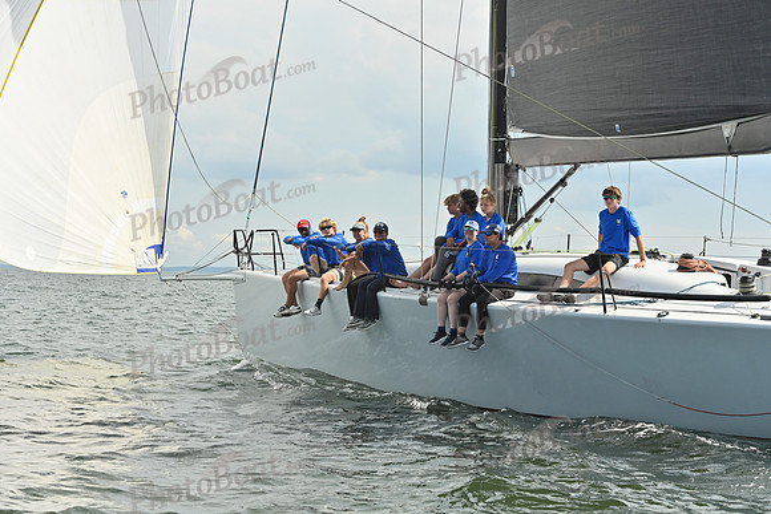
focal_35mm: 70
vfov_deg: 19.5
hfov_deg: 28.8
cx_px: 386
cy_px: 257
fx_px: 1499
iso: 320
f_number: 6.3
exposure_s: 1/1250
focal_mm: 70
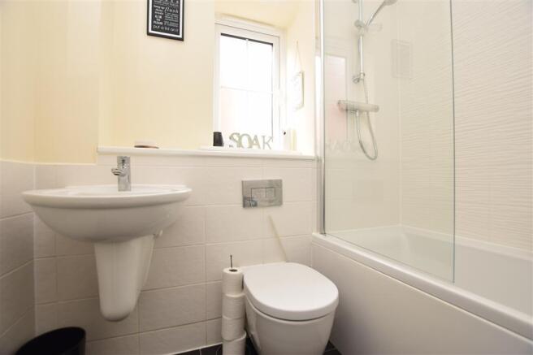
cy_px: 178
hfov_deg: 100.4
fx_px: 222
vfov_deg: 77.3
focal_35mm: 15
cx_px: 266
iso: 320
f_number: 5.6
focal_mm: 10
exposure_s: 1/100
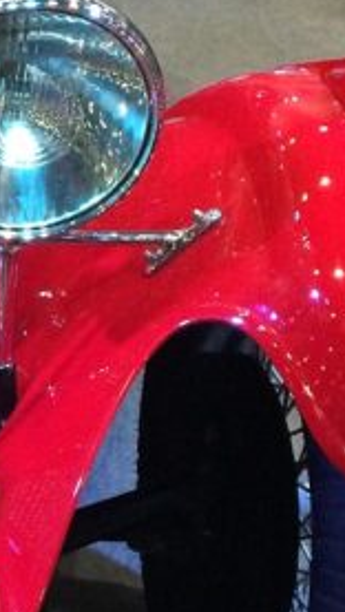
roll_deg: +0.2
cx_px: -310
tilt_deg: -24.8
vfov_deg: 18.2
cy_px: 163
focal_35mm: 117
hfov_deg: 9.8
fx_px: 1901
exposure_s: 1/30
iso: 250
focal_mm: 4.15
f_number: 2.2
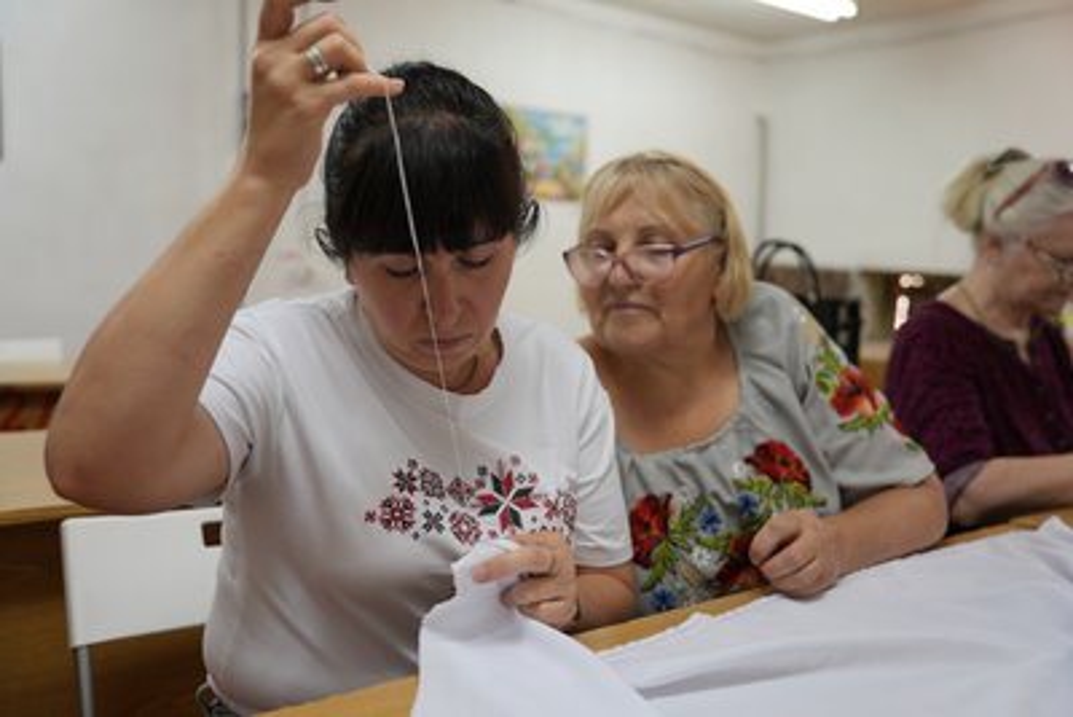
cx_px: 536
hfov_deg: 54.4
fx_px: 1044
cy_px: 358
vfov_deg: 37.9
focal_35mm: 35
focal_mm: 35
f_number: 2.8
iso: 250
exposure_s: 1/100
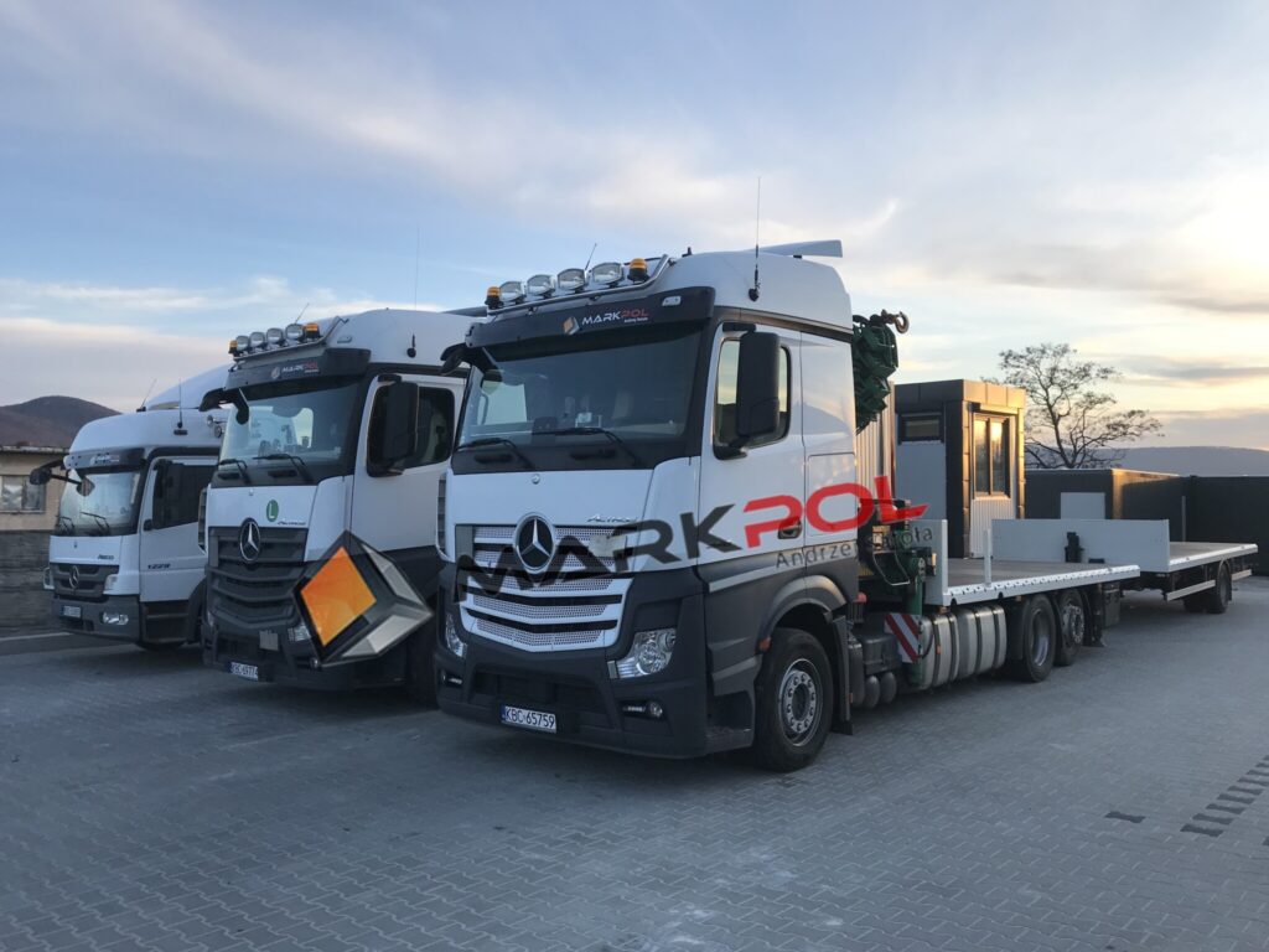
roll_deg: -1.5
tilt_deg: +2.4
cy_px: 476
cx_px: 634
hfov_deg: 63.4
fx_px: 1026
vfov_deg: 49.7
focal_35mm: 28
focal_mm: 3.99
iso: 20
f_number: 1.8
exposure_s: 1/360
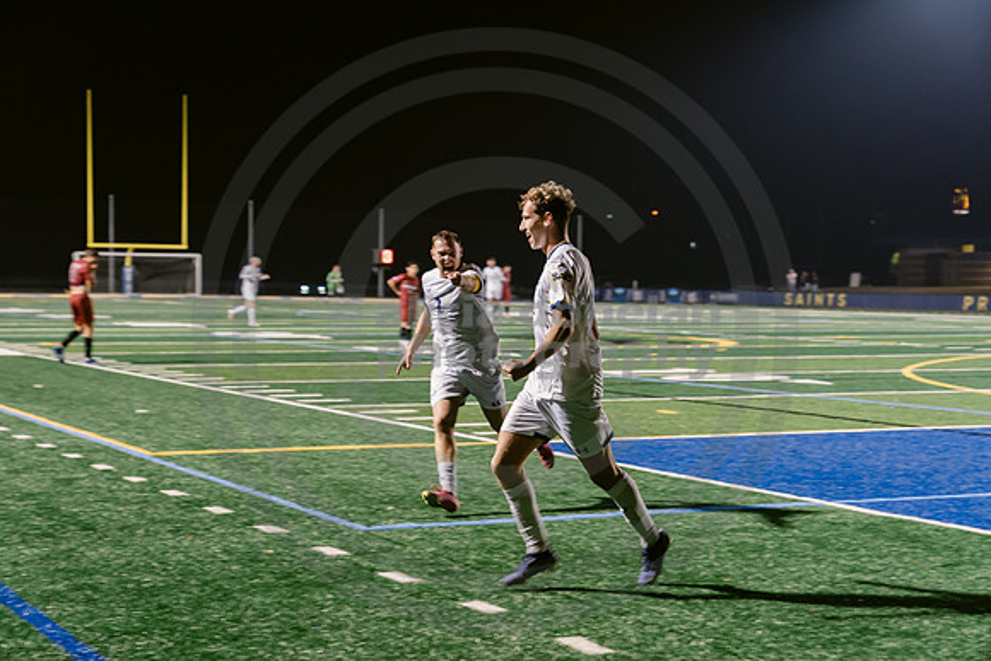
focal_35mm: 70
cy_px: 330
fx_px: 1927
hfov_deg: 28.8
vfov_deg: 19.5
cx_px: 496
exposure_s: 1/160
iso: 2500
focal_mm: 70
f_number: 4
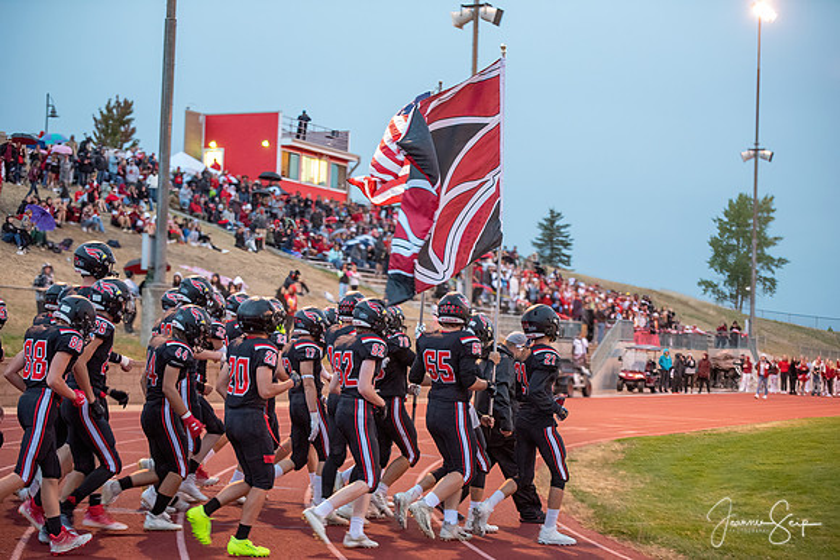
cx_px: 420
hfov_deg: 28.8
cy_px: 280
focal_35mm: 70
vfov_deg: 19.5
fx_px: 1634
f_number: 2.8
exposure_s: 1/125
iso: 4000
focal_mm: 70
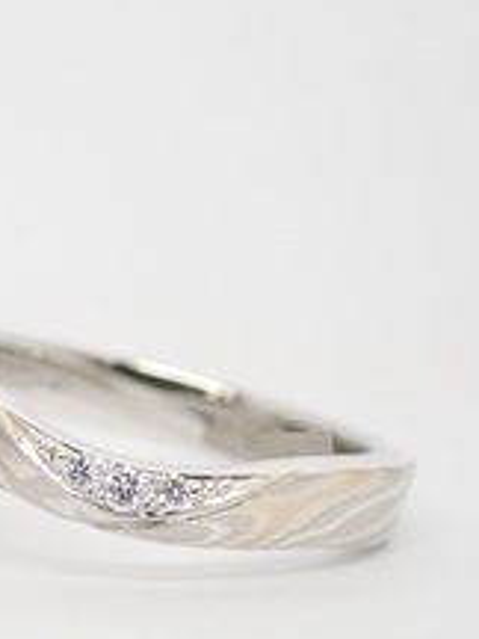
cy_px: 463
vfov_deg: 12.3
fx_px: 2952
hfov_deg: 9.2
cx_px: -101
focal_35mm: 160
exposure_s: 1/100
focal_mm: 13.65
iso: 200
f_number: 4.1
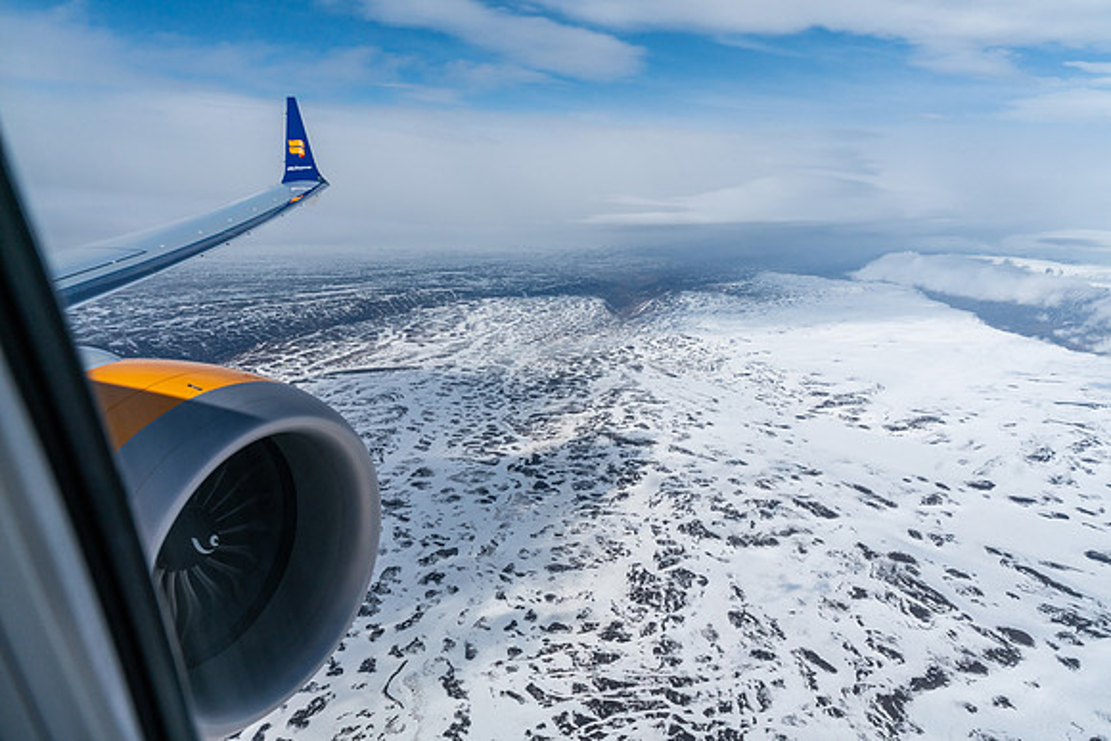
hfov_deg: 76.1
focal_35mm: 23
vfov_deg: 55.1
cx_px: 556
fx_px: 710
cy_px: 370
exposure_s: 1/3200
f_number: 8
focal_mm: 23
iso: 500
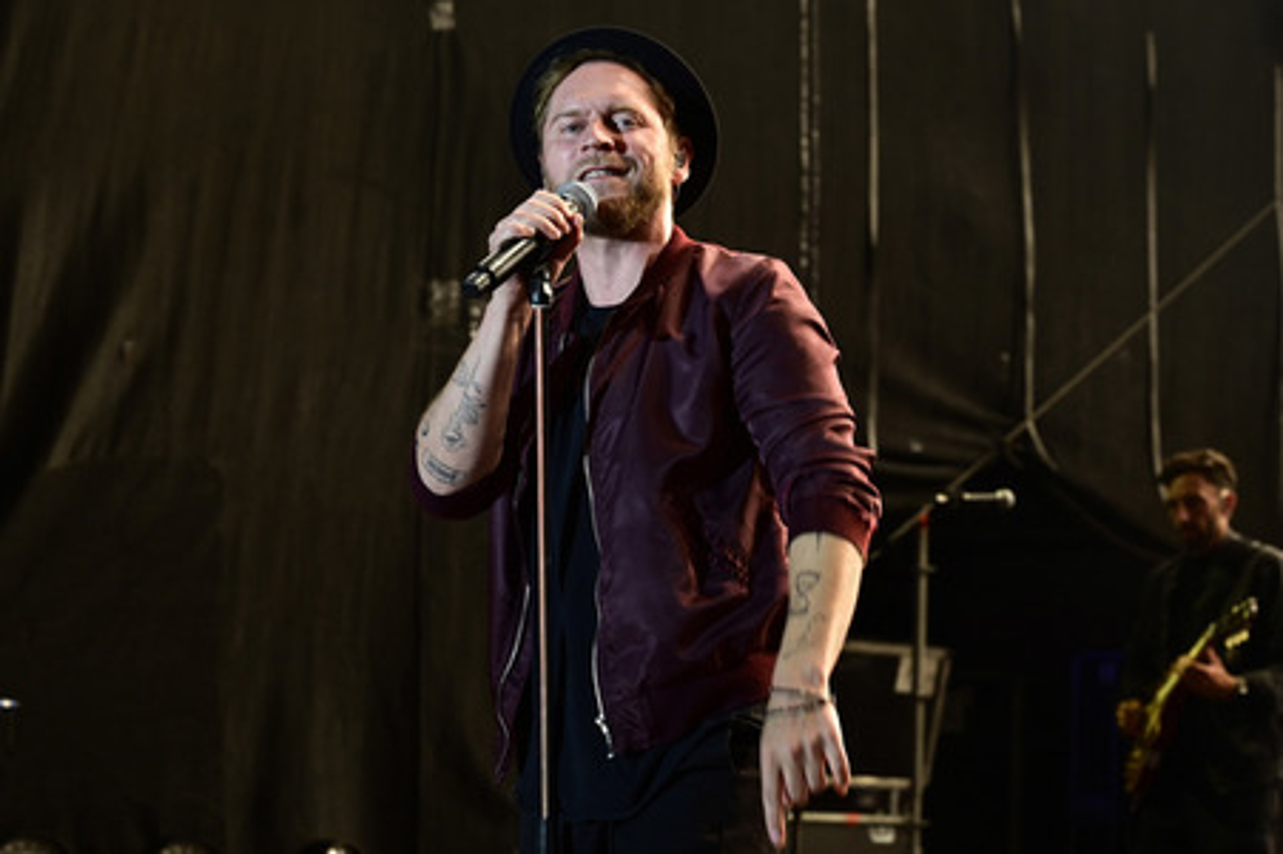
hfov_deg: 28.9
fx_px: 2493
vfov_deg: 19.4
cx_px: 642
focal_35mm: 70
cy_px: 427
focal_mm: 70
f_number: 5.6
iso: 800
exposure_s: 1/100
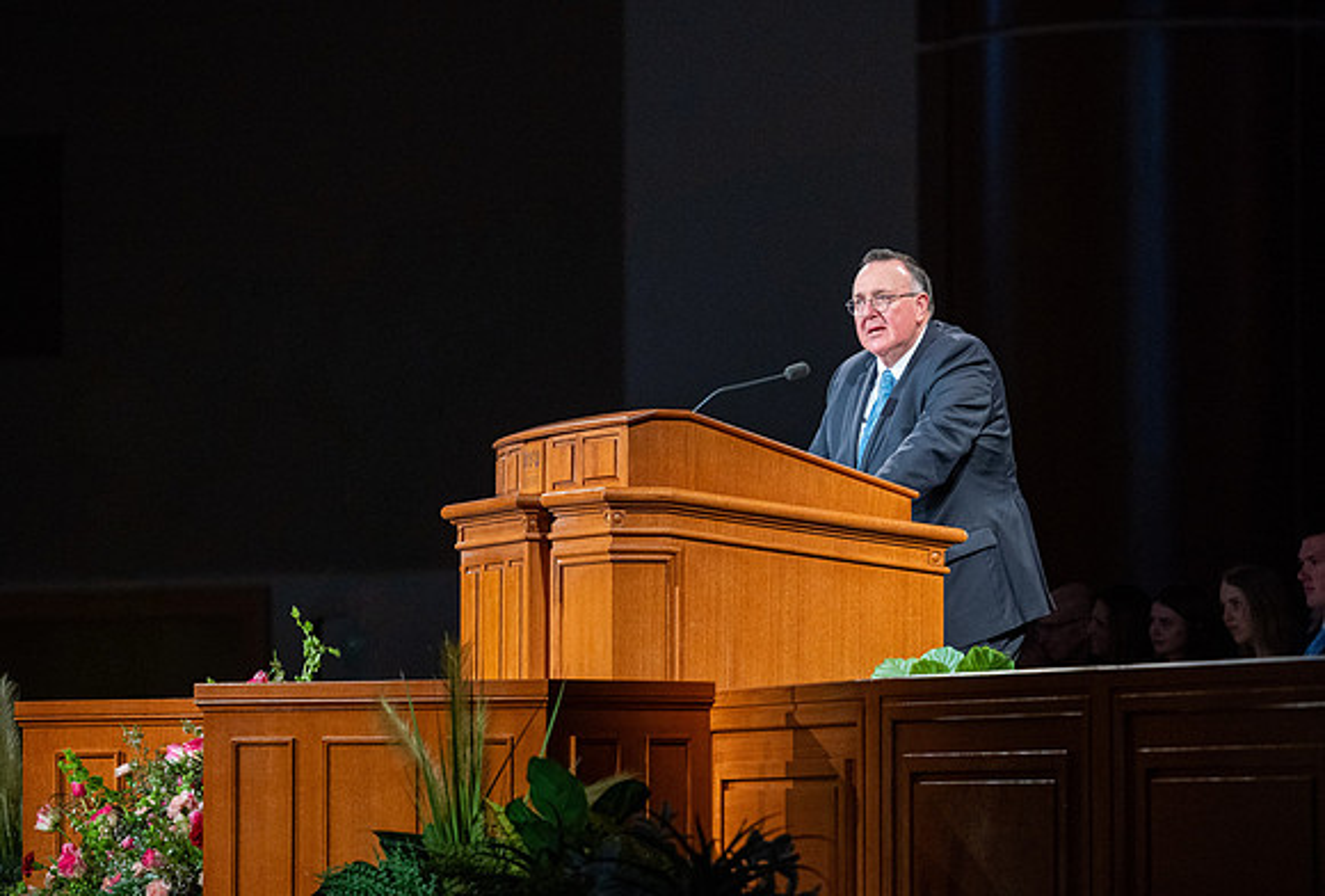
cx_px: 882
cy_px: 349
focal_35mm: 194
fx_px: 7159
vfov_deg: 7.2
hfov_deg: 10.6
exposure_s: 1/160
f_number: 2.8
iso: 800
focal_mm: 145
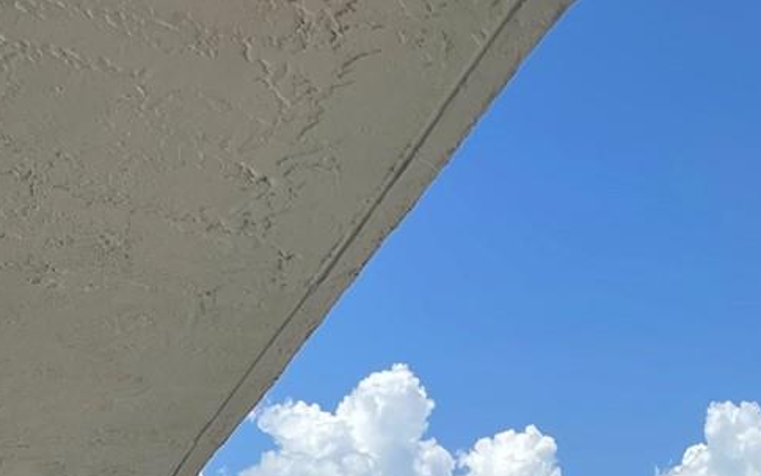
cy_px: 914
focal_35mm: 91
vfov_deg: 12.8
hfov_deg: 22.3
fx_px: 1887
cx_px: 683
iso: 32
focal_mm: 4.2
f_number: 1.6
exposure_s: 1/4292
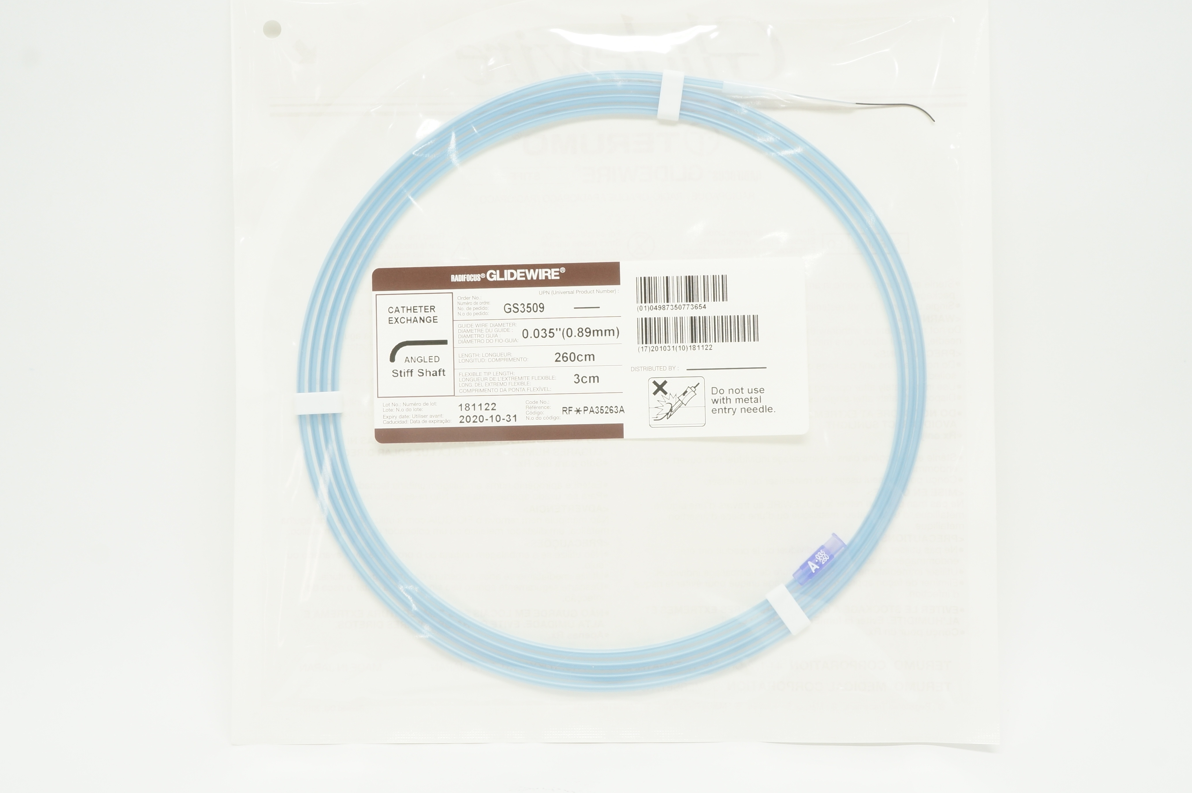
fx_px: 1244
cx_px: 606
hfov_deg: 51.2
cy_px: 364
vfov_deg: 35.3
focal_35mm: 38
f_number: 11
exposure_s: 1/15
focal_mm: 21
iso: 400
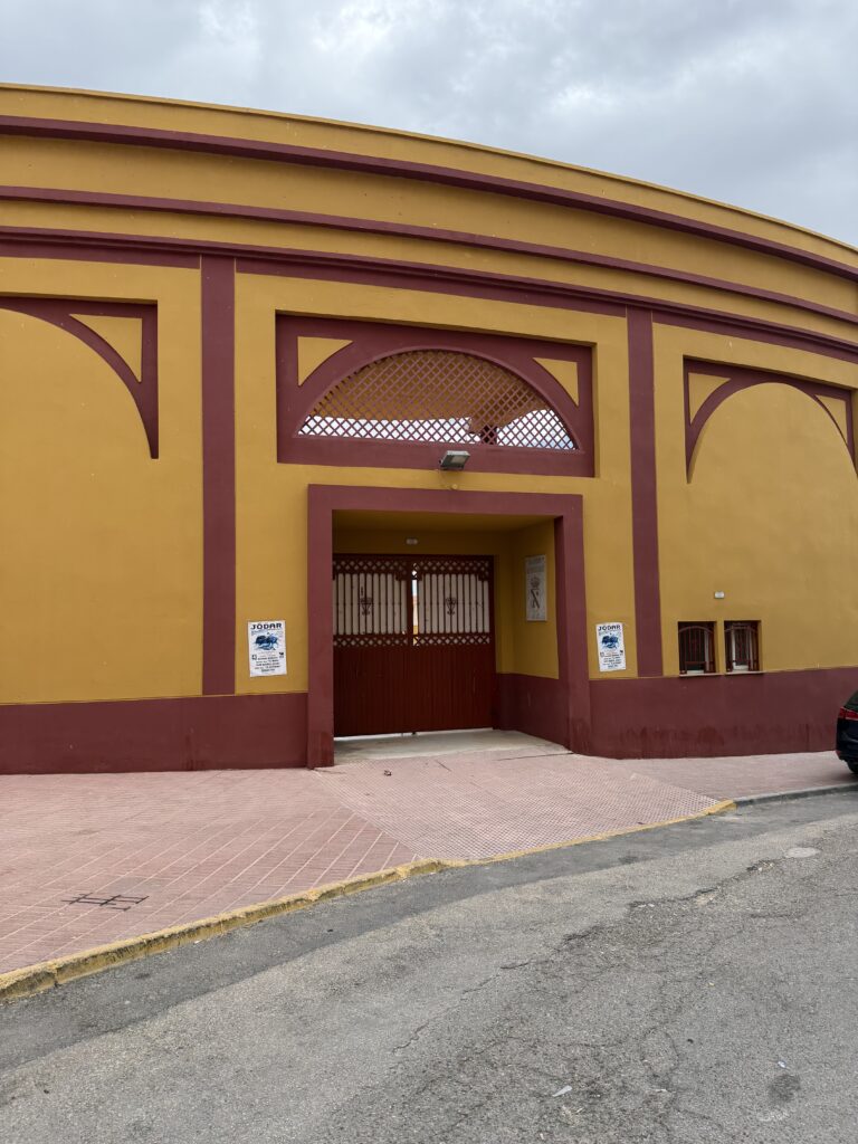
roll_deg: -0.1
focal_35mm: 24
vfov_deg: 71.6
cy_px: 572
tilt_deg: +2.0
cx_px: 429
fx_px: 793
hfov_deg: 56.8
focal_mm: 6.76
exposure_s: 1/2053
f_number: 1.78
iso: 100
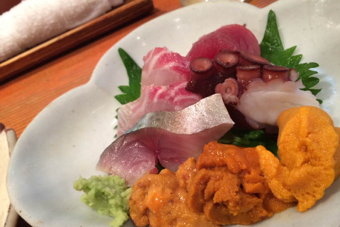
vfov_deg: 41.0
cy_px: 129
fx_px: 302
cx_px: 170
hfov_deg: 58.7
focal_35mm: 32
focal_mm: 4.12
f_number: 2.2
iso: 100
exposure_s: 1/33
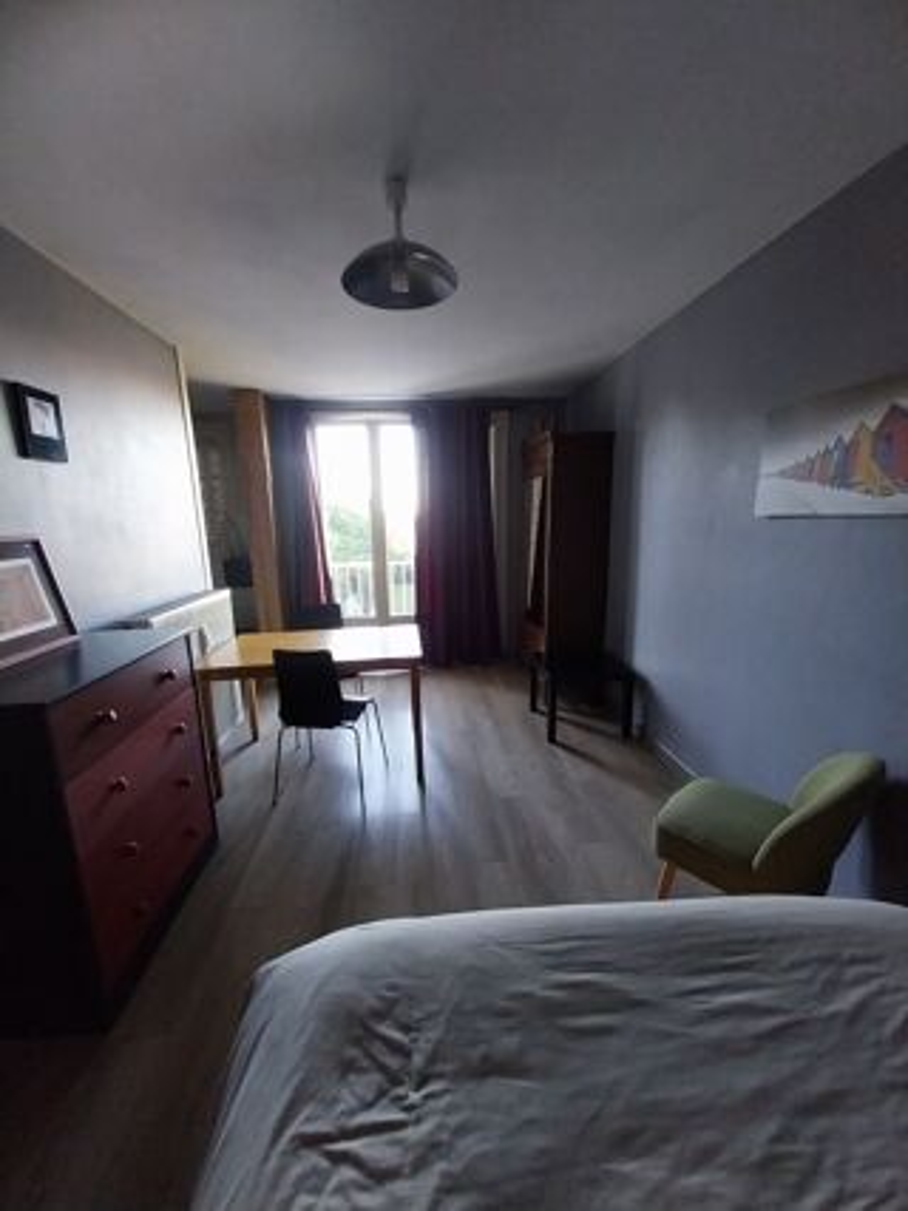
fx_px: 455
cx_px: 454
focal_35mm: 13
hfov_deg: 89.9
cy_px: 606
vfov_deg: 106.2
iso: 200
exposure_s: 1/33.4
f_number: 2.2
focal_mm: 1.13
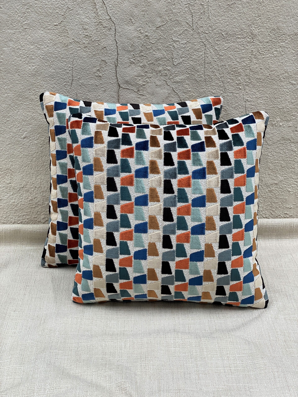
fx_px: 597
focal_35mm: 52
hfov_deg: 28.0
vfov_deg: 36.8
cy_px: 198
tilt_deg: -21.3
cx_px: 149
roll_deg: +0.1
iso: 20
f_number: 2
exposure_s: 1/122
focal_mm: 6
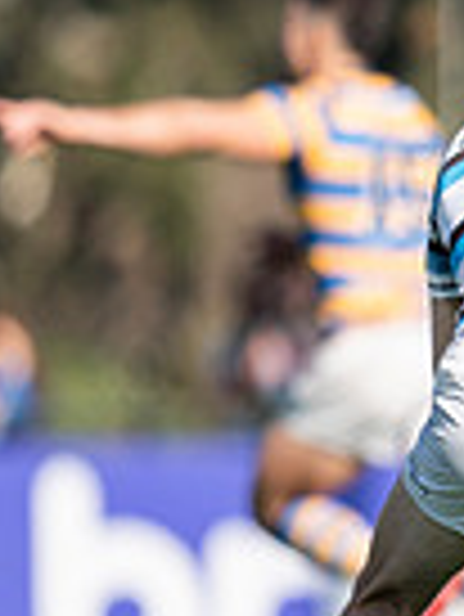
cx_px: 1028
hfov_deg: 0.8
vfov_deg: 1.0
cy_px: 283
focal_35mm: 1952
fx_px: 34833
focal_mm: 400
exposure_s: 1/1250
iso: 100
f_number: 2.8
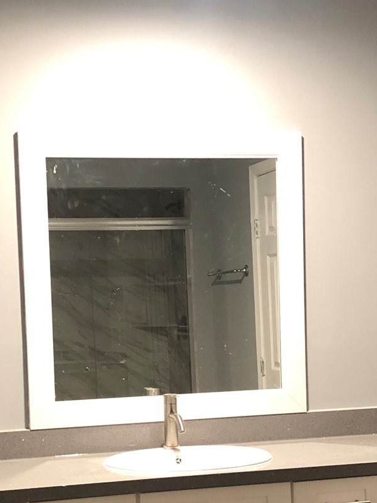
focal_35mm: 72
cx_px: 155
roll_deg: +1.4
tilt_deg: -3.9
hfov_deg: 20.4
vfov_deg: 26.7
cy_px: 379
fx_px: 1046
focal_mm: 4
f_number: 1.8
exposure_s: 1/9
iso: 100
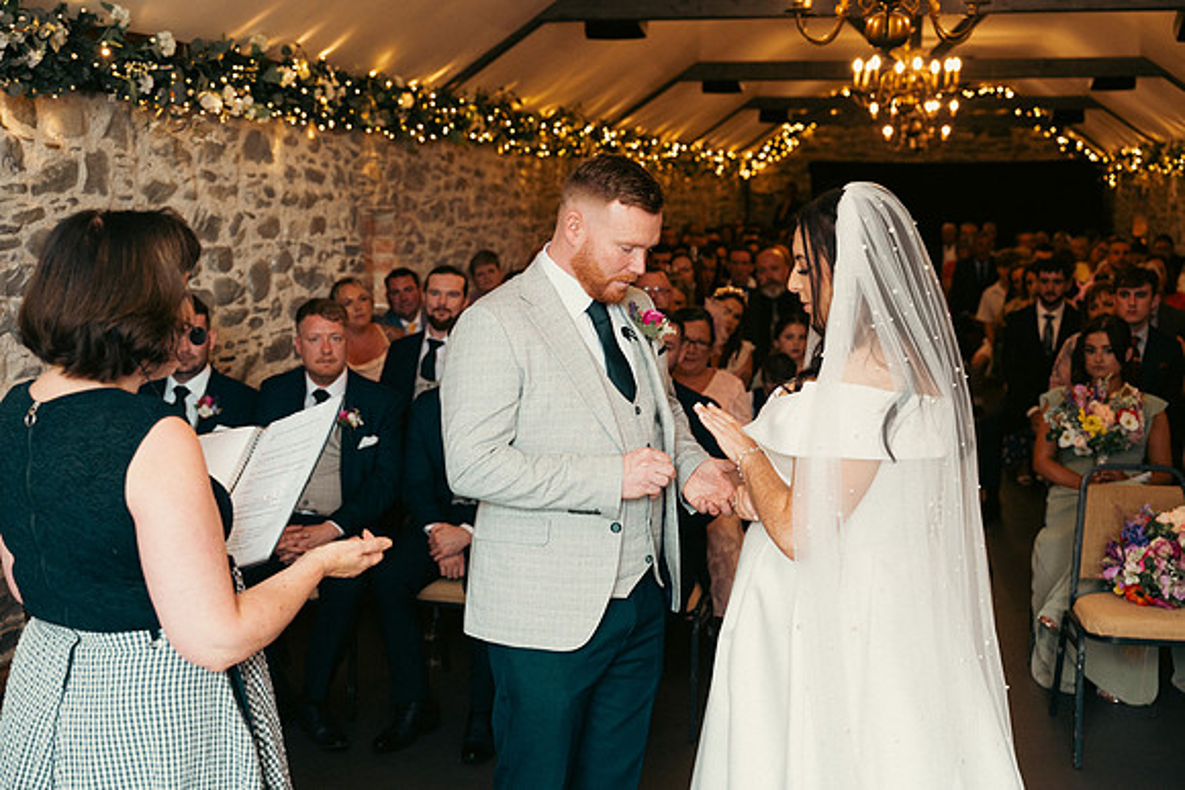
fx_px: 1482
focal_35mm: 45
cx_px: 592
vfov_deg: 29.9
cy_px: 395
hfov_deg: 43.6
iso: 1000
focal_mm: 45
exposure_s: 1/160
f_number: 3.5
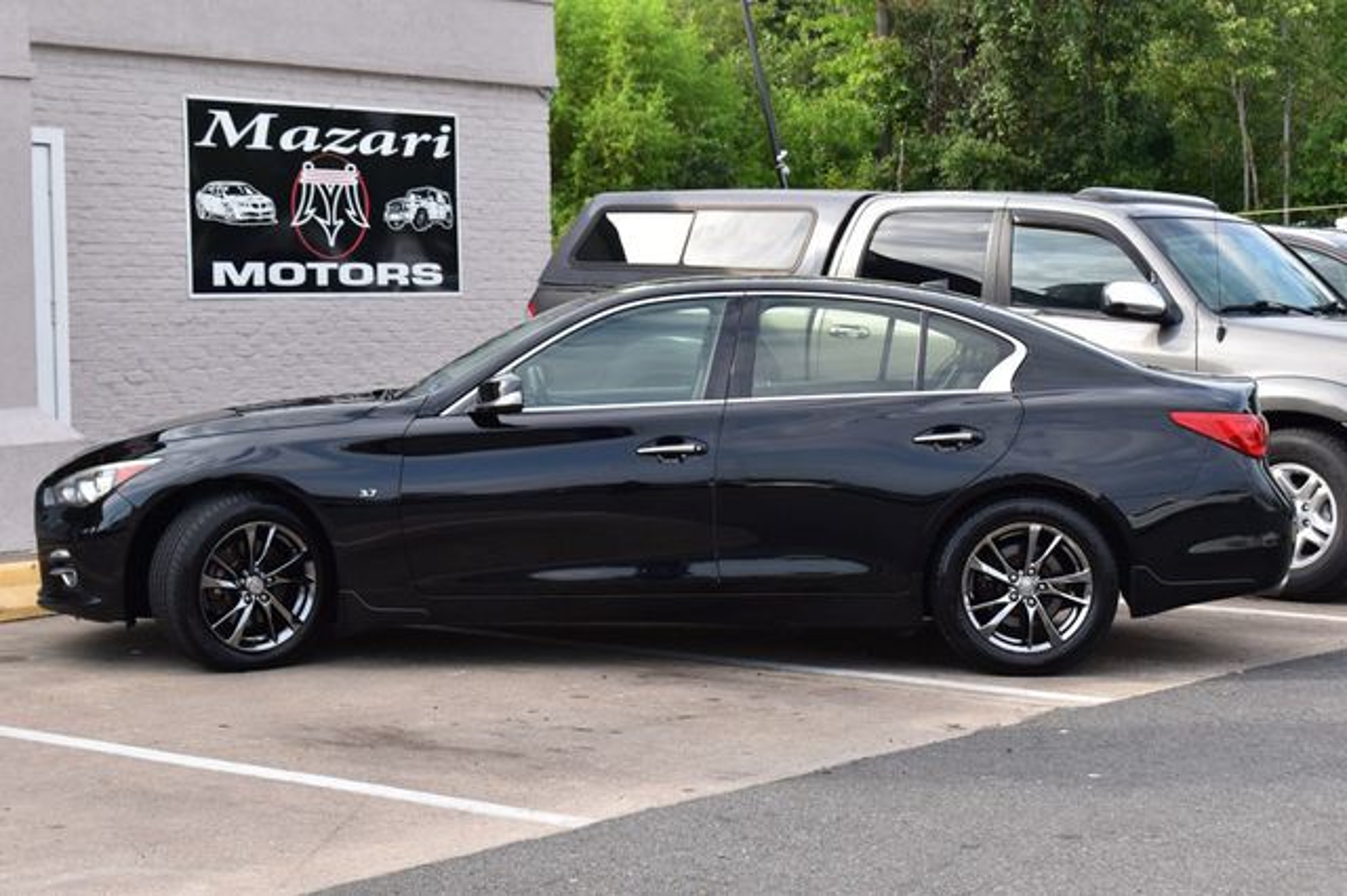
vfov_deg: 18.9
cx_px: 674
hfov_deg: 28.1
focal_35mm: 72
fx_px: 2692
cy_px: 448
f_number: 10
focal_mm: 48
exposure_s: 1/250
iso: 400
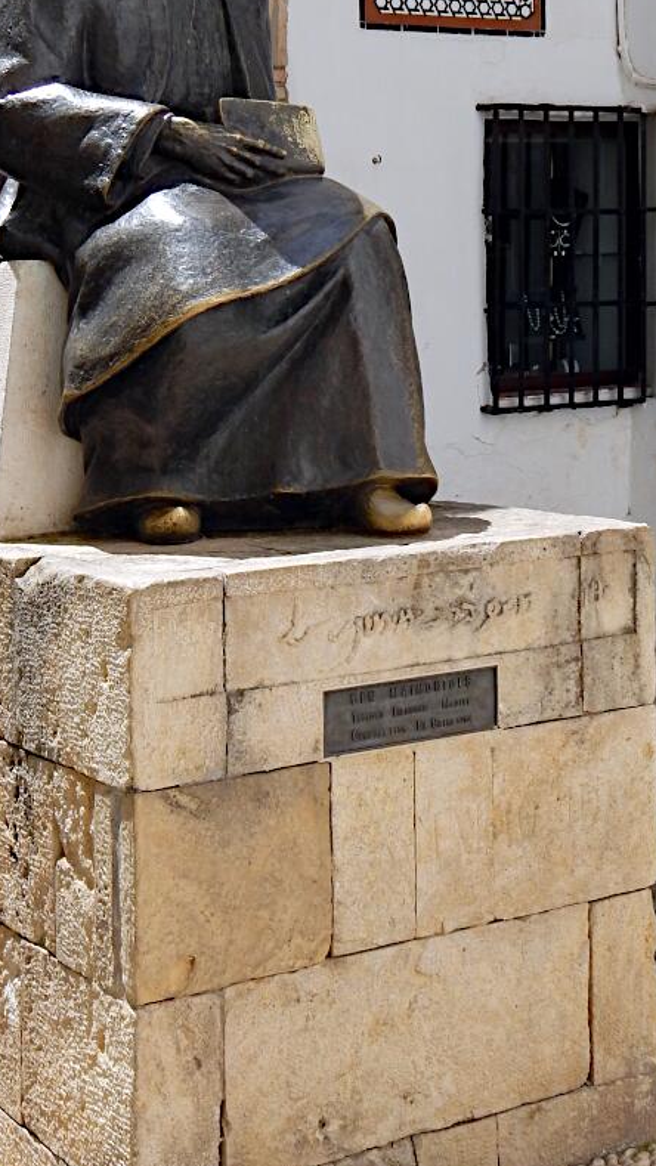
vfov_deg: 33.3
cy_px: 585
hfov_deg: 19.1
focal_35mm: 63
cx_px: 248
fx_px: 1948
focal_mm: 6.8
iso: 125
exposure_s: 1/800
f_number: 3.4
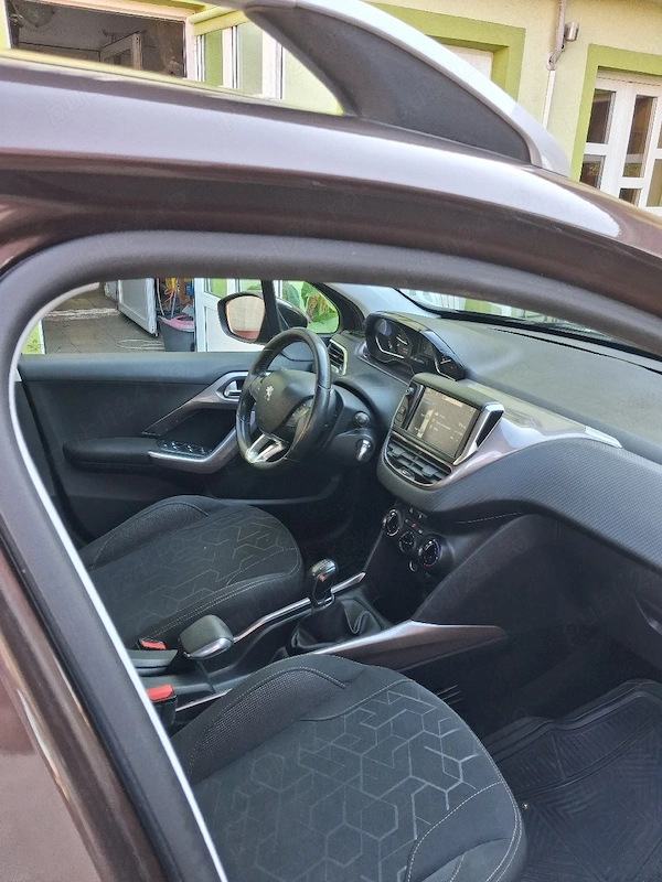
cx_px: 331
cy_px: 441
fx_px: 688
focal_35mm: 27
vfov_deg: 65.3
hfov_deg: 51.4
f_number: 1.8
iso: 125
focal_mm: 4
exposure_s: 1/100
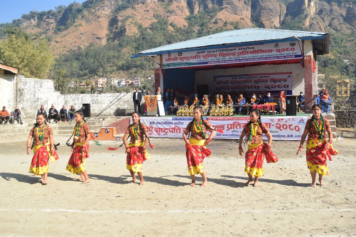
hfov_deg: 61.9
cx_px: 178
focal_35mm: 30
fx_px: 297
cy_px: 118
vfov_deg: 43.6
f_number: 7.1
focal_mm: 20
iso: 100
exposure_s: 1/200
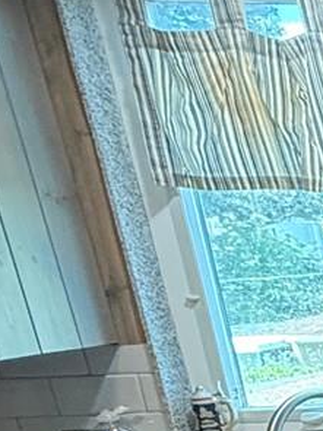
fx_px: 946
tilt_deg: -15.1
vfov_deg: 23.9
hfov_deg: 10.5
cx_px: 1045
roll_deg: +1.5
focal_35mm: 76
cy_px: 485
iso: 500
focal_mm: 2.22
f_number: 2.2
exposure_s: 1/60
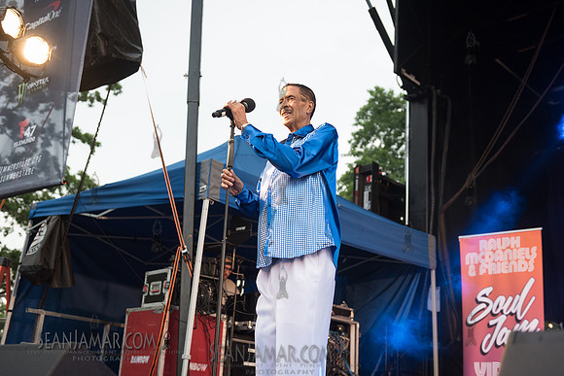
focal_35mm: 45
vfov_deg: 29.9
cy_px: 188
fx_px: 705
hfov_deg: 43.6
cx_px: 282
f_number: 3.5
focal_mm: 45
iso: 1250
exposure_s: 1/320
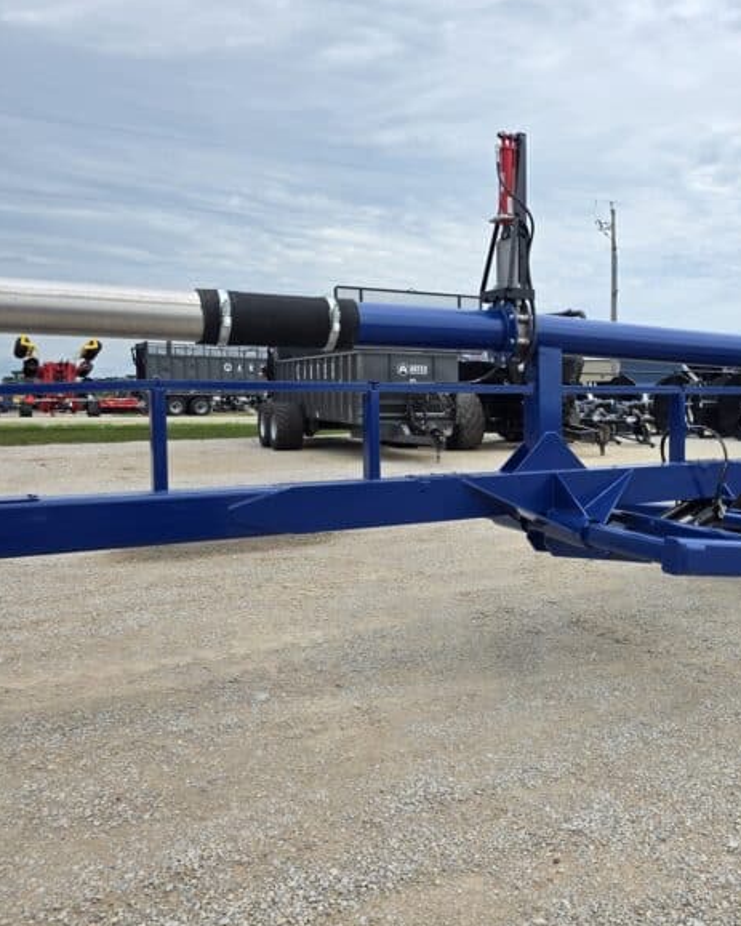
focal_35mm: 31
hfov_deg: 44.4
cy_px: 475
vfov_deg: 57.2
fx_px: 850
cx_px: 610
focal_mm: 6.3
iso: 80
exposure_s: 1/4889
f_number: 1.7
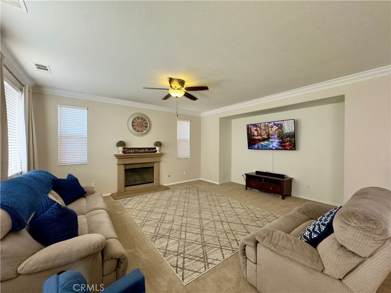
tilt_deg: -1.2
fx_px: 158
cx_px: 196
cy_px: 146
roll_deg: -0.4
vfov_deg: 85.7
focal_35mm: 14
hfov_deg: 102.1
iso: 320
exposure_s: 1/61
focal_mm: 2.22
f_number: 2.2
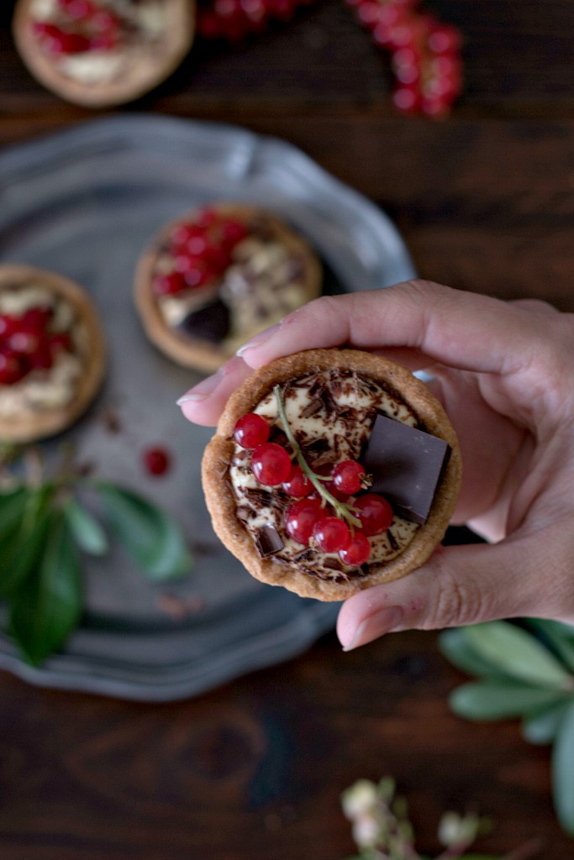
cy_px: 430
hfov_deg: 18.2
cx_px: 287
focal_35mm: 75
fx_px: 1793
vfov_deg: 27.0
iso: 100
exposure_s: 1/3
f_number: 4
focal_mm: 50
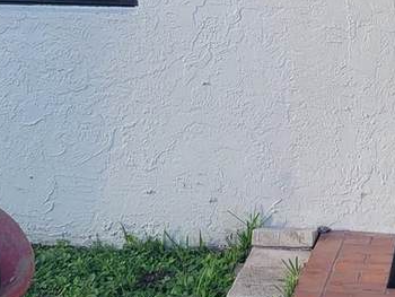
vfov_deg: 14.8
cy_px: -103
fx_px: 1085
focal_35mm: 95
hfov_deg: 19.7
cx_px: 434
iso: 40
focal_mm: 5.4
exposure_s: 1/234
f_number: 1.8
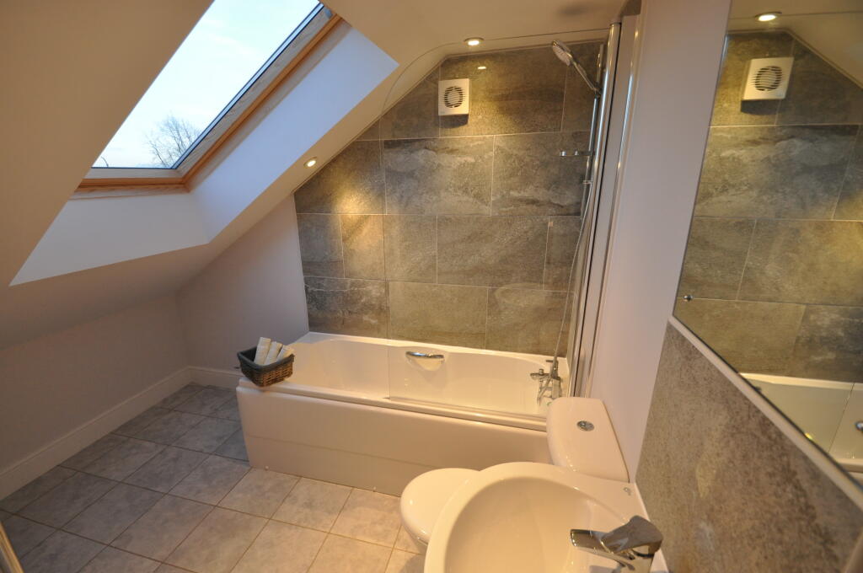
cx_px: 432
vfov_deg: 77.2
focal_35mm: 15
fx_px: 359
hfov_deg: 100.5
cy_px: 286
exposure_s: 1/60
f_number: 5
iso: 1000
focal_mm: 10
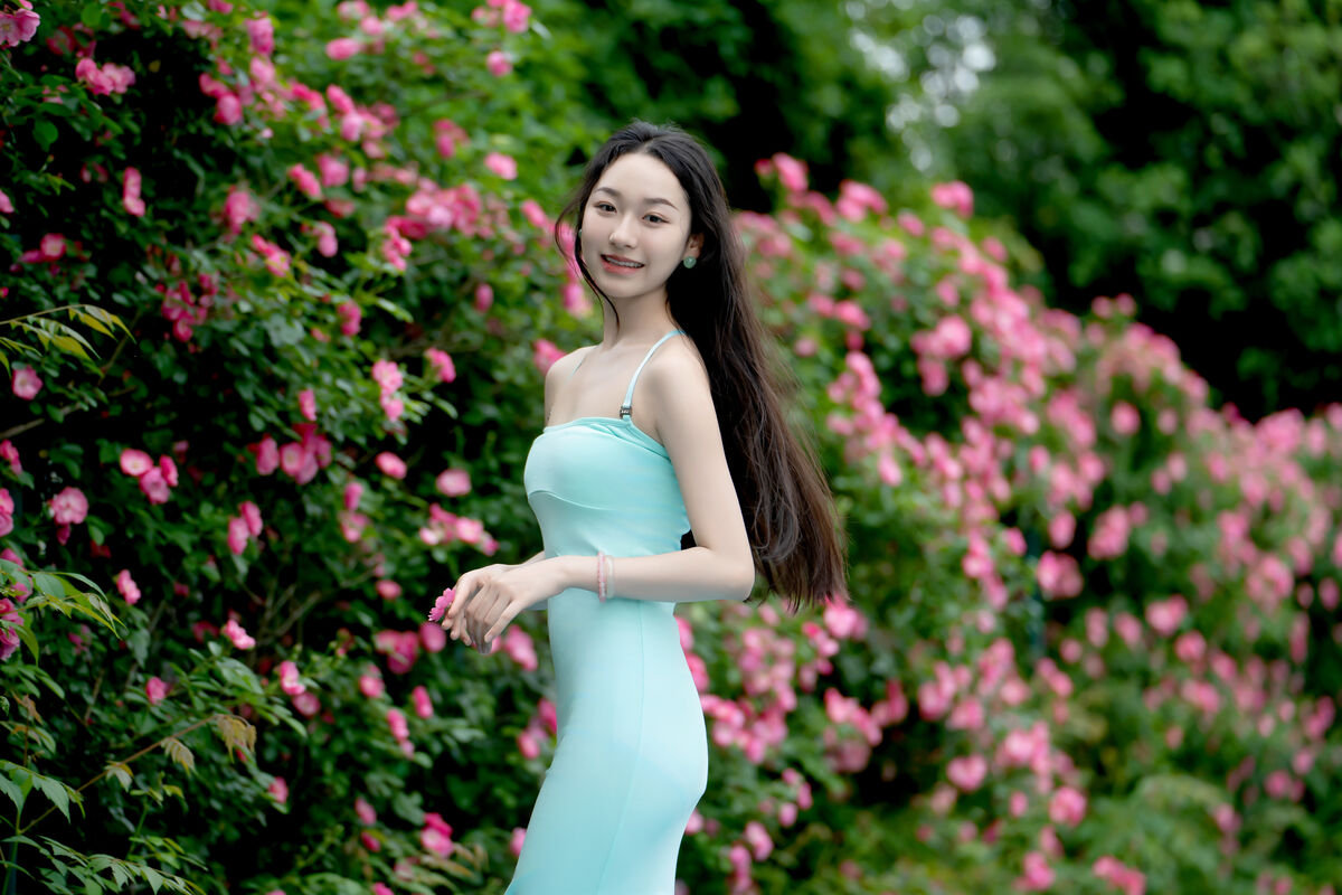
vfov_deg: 11.1
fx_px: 4622
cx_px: 671
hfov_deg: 16.5
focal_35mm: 124
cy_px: 448
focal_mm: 124
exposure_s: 1/400
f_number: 2.8
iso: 125
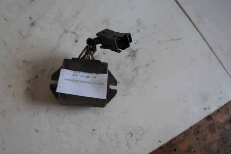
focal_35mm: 27
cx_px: 116
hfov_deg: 67.4
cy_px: 77
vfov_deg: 47.9
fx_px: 173
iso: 160
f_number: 4
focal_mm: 18
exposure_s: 1/60
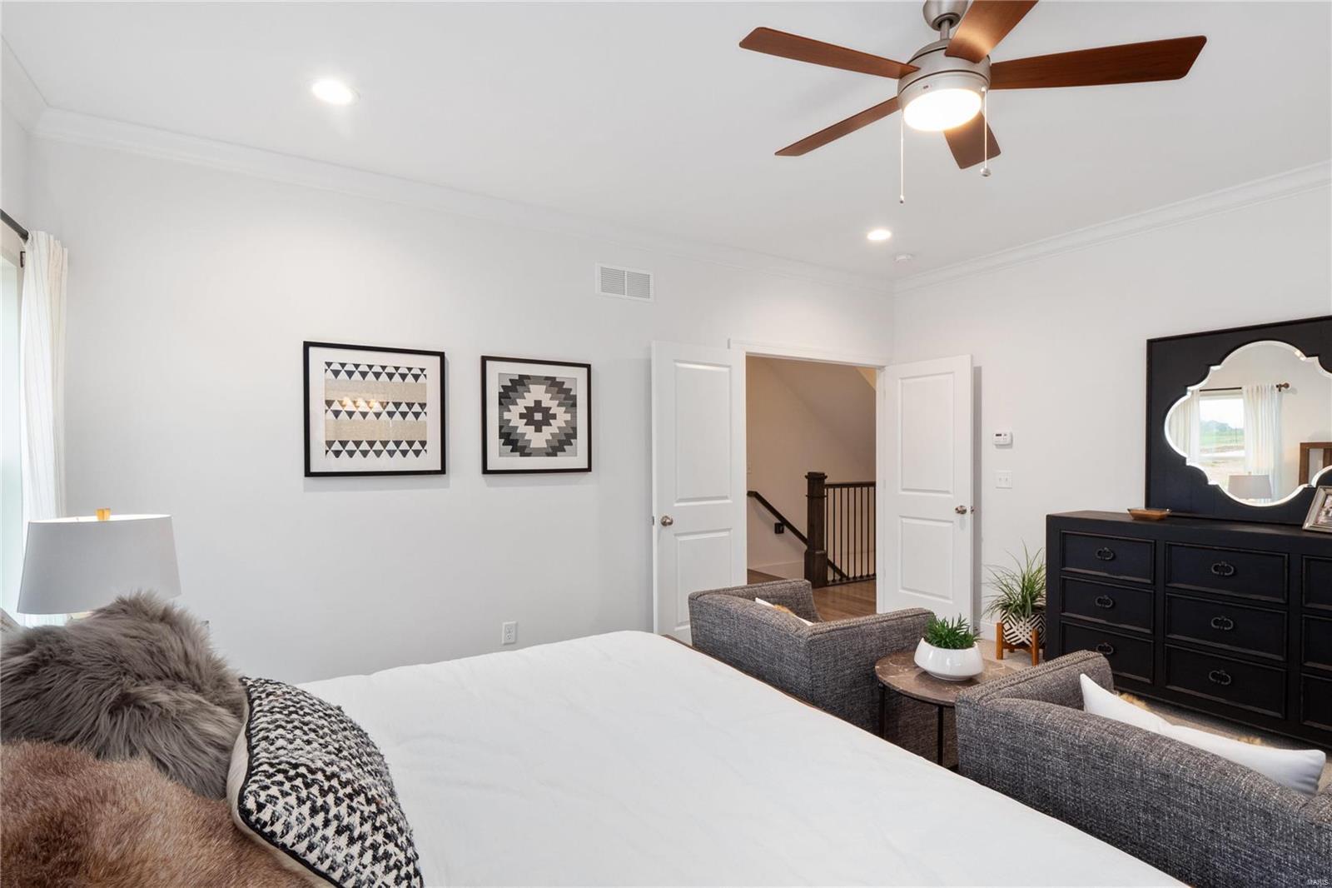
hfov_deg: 96.7
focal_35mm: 16
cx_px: 666
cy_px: 444
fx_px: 592
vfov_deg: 73.7
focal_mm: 8
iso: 400
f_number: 10
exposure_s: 1/2.5
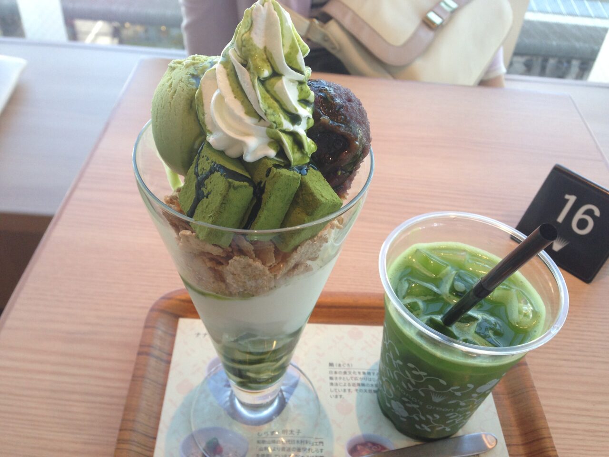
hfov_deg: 55.4
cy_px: 228
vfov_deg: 42.9
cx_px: 304
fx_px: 581
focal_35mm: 33
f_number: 2.4
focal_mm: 4.12
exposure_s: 1/120
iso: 64
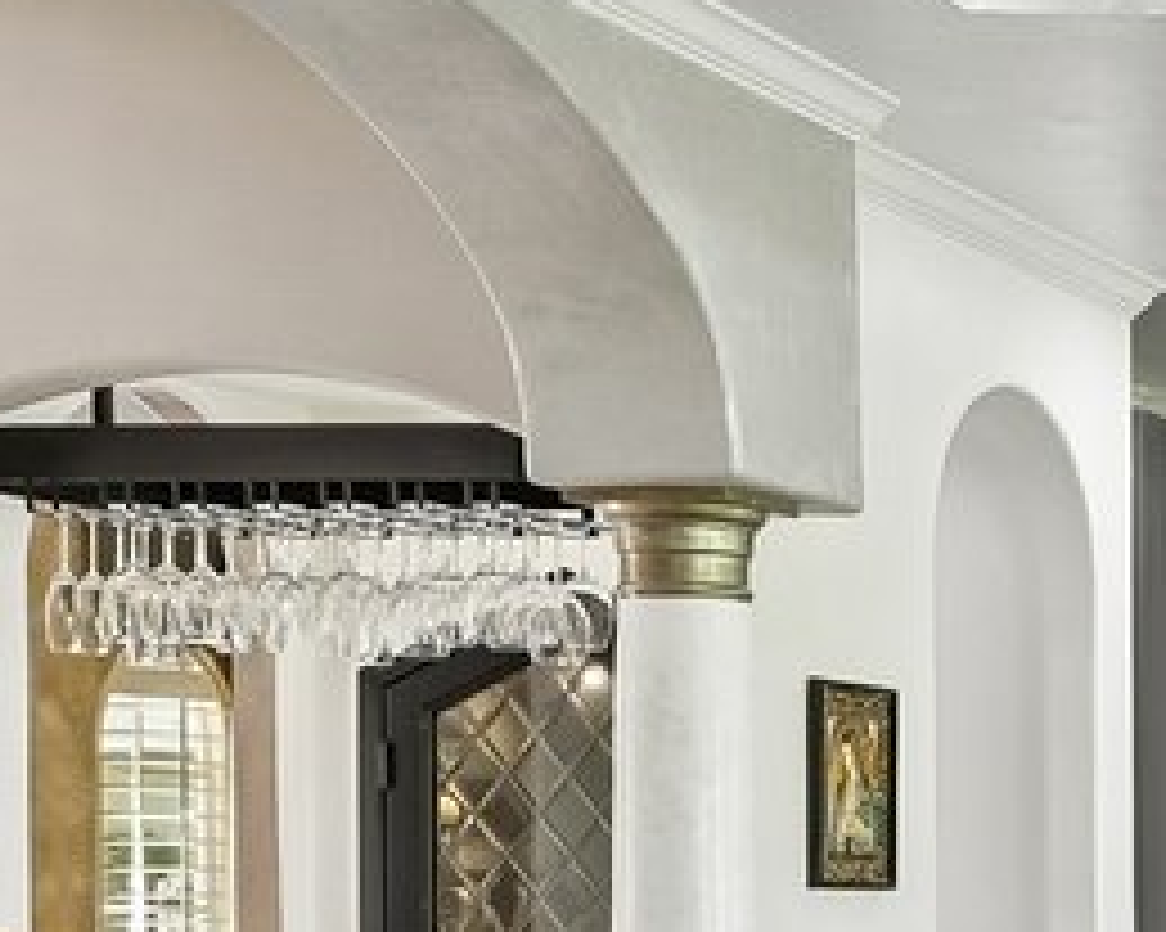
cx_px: 2665
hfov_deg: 13.9
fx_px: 3588
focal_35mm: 104
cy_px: 885
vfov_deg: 14.6
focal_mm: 14
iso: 400
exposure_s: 1/8
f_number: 8
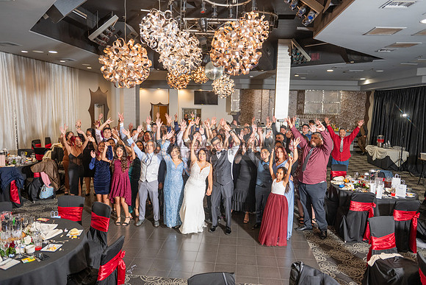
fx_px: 308
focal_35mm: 26
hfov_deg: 69.4
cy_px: 142
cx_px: 213
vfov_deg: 49.6
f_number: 3.2
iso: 800
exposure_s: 1/160
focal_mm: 26
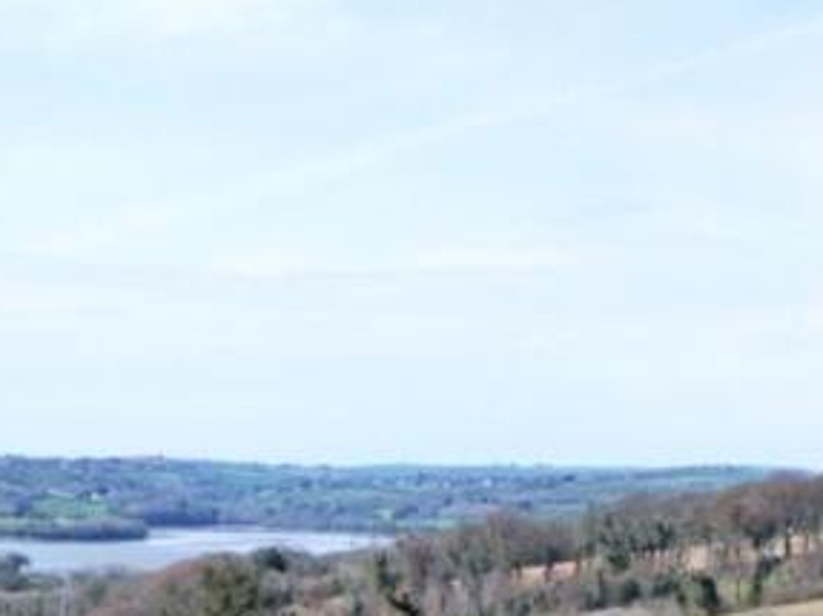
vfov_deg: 10.2
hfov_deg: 13.7
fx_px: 3422
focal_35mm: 144
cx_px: 314
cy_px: 569
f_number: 4.7
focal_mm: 12.7
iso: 160
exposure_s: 1/500
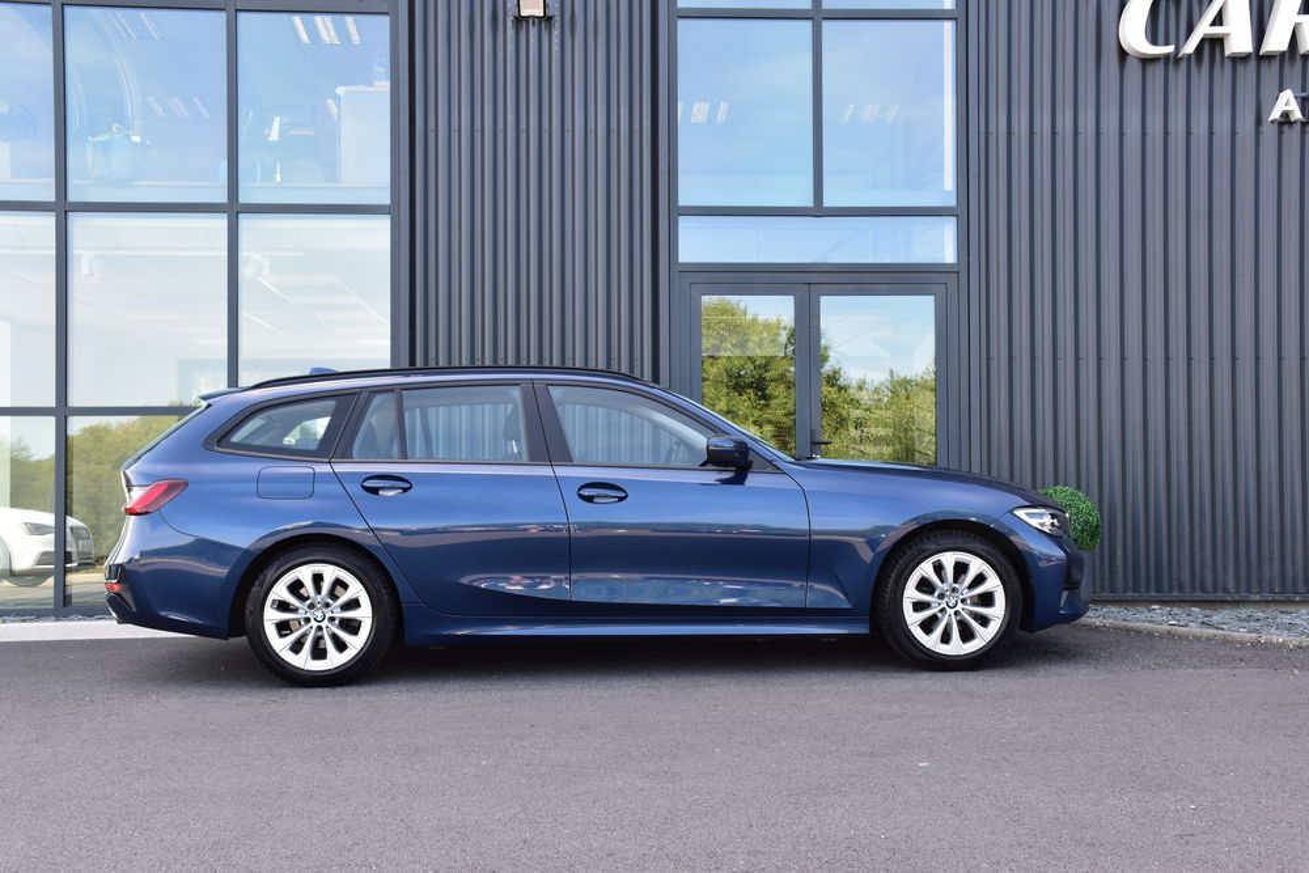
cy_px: 436
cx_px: 654
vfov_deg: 34.2
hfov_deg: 49.5
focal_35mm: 39
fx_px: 1418
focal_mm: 26
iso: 400
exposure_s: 1/80
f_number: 8
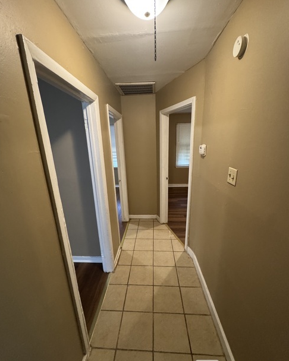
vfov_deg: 96.8
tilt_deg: -14.5
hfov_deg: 84.0
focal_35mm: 15
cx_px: 143
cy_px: 186
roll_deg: +3.8
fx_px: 160
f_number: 2.2
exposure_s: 1/60
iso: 640
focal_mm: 2.22
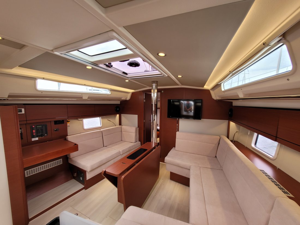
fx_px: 113
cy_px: 112
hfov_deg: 106.2
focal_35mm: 13
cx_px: 150
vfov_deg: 89.9
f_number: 2.2
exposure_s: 1/50
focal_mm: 1.74
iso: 50
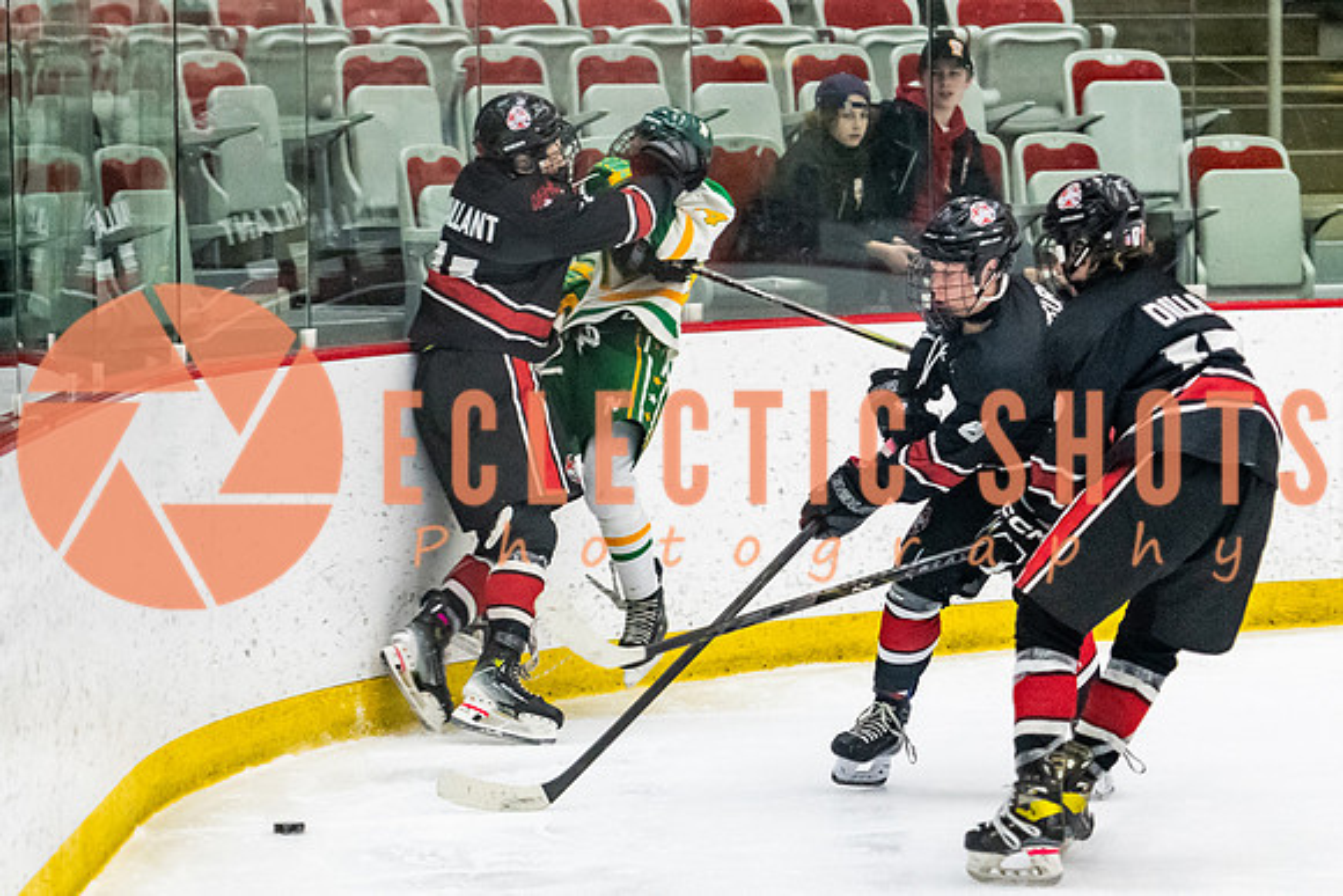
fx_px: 7649
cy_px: 570
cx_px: 543
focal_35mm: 205
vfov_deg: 6.7
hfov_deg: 10.0
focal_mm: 110
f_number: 2.8
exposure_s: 1/640
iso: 4000
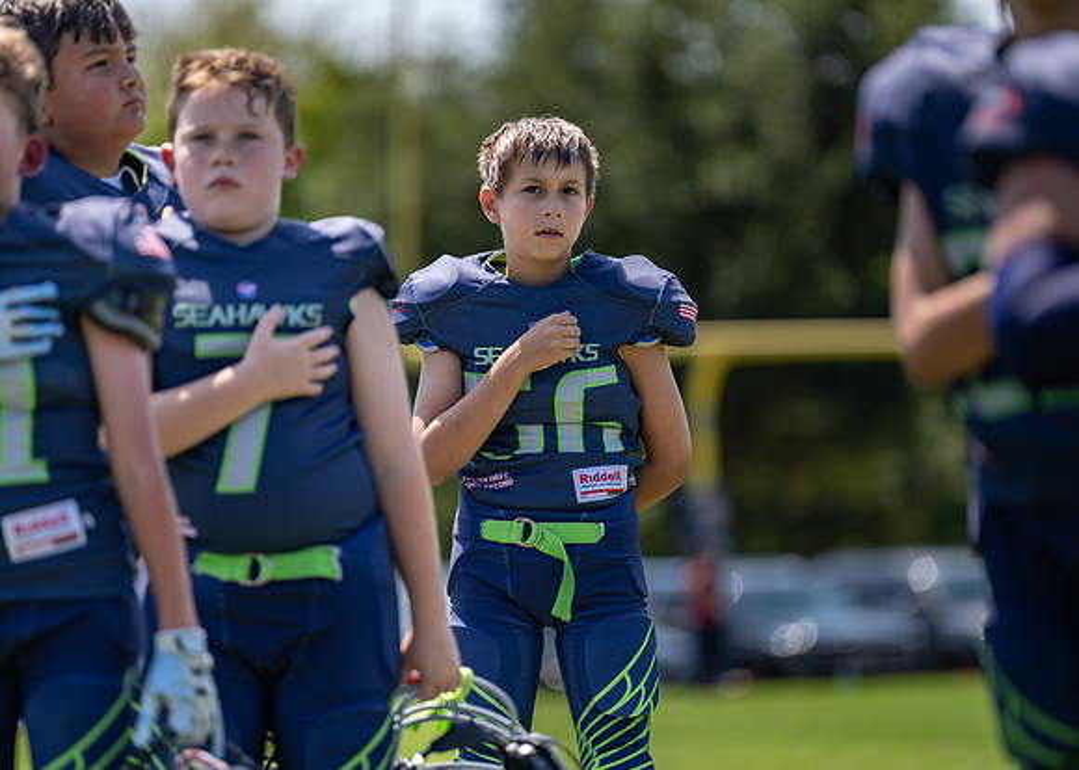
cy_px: 385
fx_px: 6757
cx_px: 540
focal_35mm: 221
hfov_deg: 9.1
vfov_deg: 6.5
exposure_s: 1/800
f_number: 2.8
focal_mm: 200
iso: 100
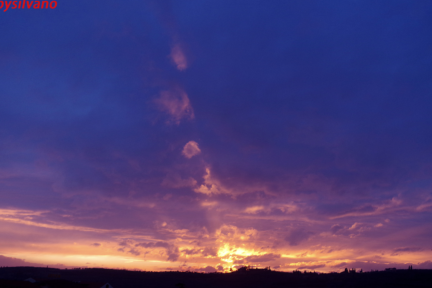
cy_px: 142
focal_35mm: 43
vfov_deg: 31.2
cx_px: 214
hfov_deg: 45.4
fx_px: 516
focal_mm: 28.13
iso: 400
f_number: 5
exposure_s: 1/60
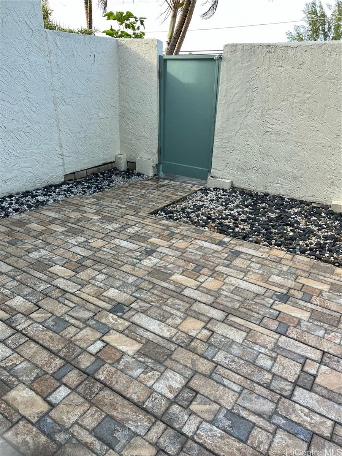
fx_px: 343
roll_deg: -0.9
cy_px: 228
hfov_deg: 53.1
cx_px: 171
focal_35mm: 26
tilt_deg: -23.5
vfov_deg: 67.3
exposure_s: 1/258
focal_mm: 5.7
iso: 40
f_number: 1.5
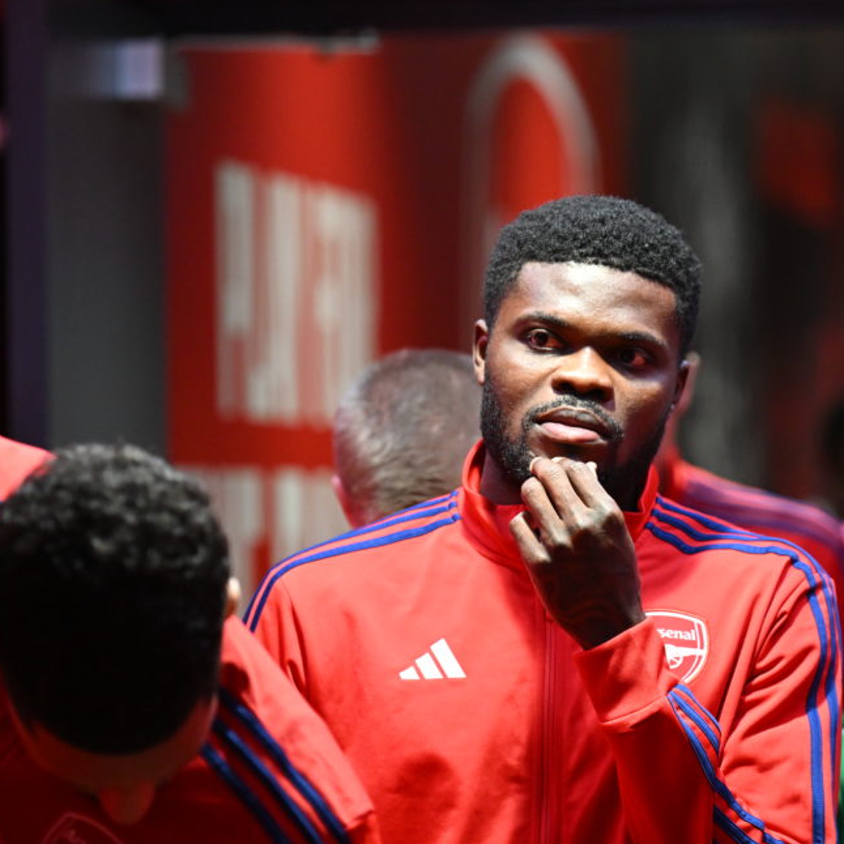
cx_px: 544
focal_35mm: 225
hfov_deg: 7.8
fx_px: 6207
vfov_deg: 7.8
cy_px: 478
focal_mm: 150
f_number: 3.2
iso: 3200
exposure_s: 1/400
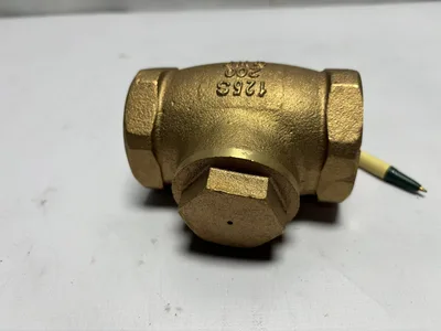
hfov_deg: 67.3
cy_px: 166
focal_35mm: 26
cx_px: 220
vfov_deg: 53.1
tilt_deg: -39.8
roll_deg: +2.9
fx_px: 331
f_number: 1.6
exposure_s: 1/464
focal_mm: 5.96
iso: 50
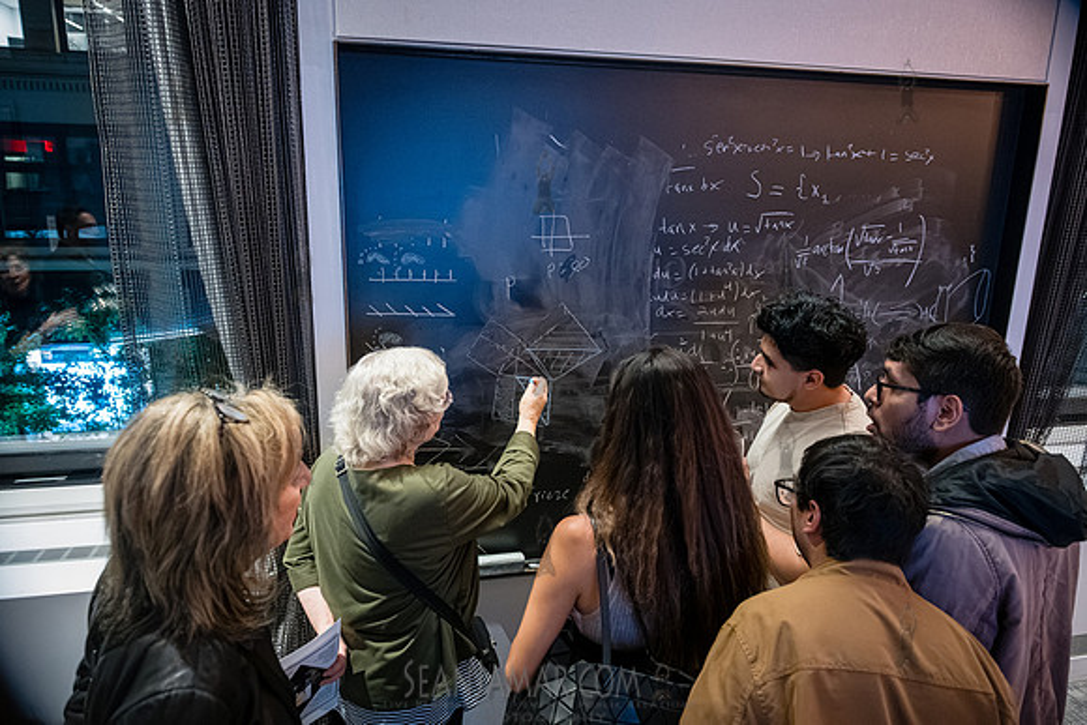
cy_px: 362
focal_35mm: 24
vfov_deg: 52.2
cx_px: 544
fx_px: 740
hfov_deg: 72.6
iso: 8000
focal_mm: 24
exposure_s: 1/160
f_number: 3.5
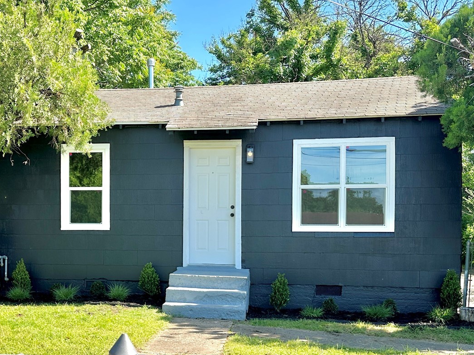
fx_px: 602
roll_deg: +0.3
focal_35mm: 44
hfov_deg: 42.6
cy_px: 232
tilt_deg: +0.6
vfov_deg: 32.6
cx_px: 174
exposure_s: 1/1751
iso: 80
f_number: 1.78
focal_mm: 6.86
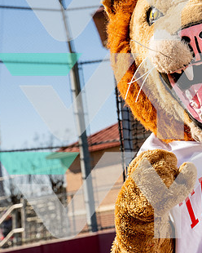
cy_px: 97
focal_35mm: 116
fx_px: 867
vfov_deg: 16.6
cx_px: 204
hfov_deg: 13.1
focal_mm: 66
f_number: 8
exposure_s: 1/250
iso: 100
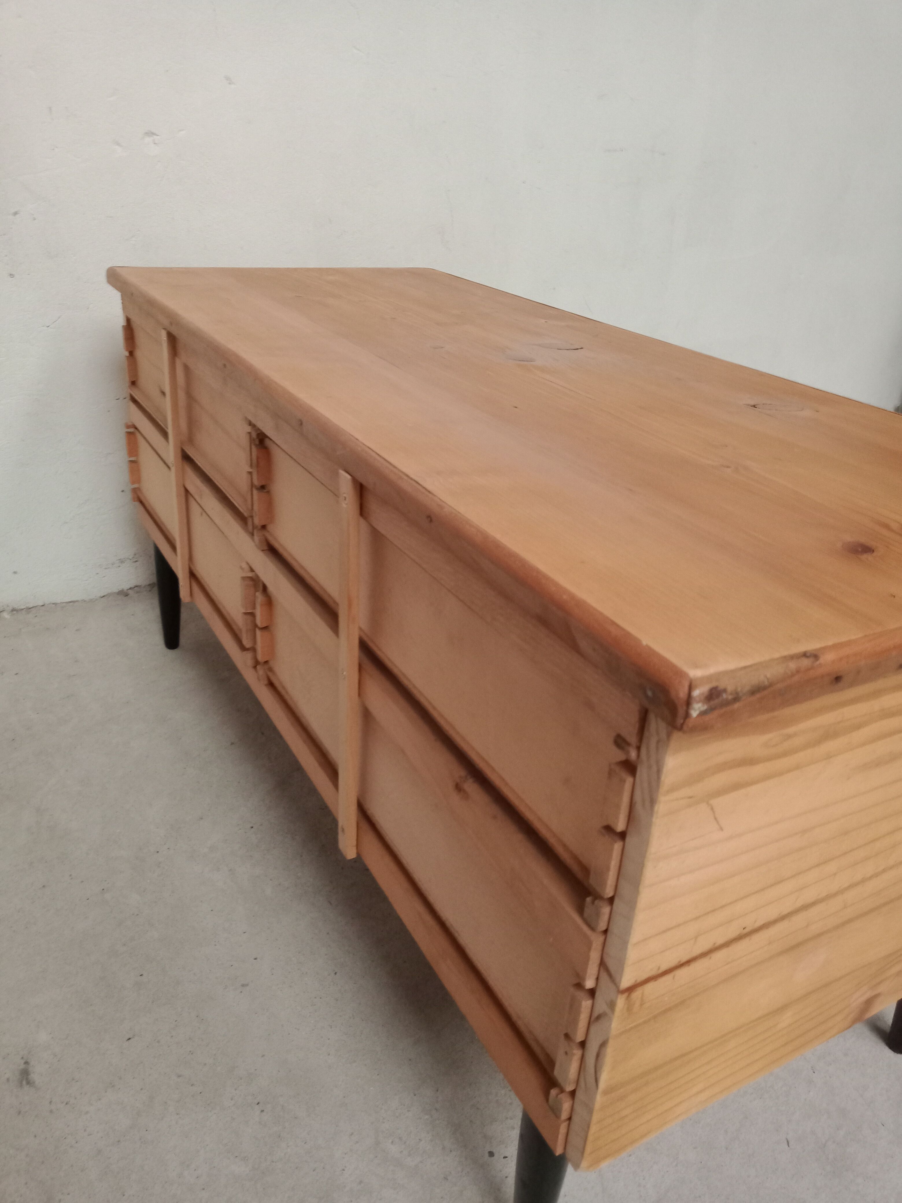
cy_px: 602
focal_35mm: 20
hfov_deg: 66.0
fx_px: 695
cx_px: 451
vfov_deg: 81.7
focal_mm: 3.54
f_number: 2
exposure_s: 1/33.3
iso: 559
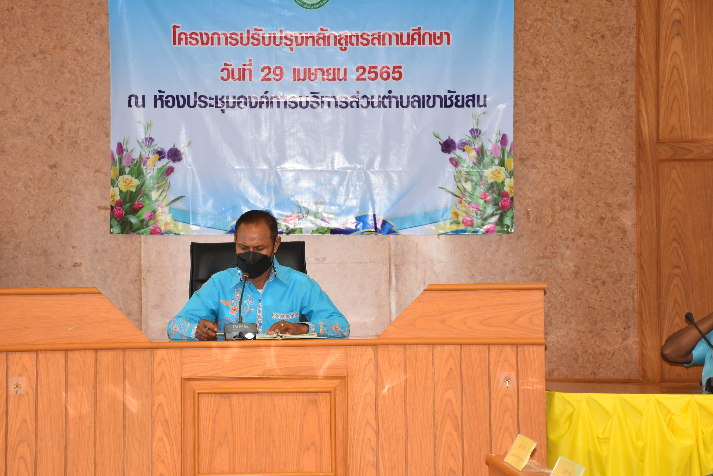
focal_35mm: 99
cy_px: 237
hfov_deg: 20.6
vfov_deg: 13.8
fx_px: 1961
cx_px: 328
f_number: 5
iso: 800
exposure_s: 1/80
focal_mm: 60
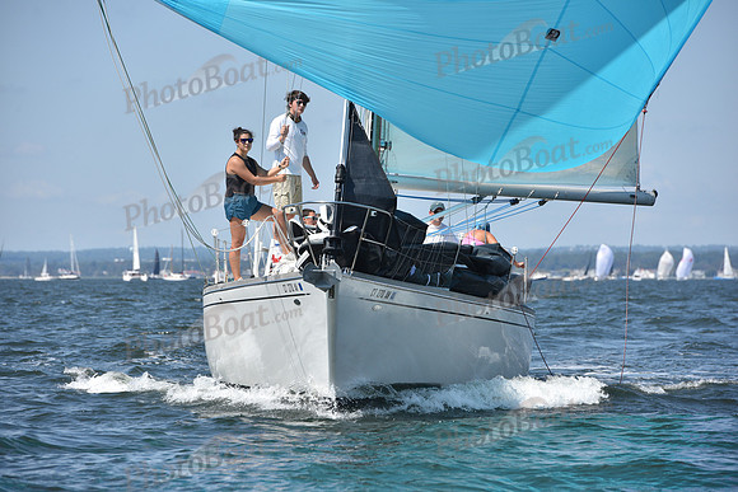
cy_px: 246
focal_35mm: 200
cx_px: 369
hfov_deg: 10.3
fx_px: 4101
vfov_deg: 6.9
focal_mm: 200
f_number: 8
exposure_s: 1/1250
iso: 320
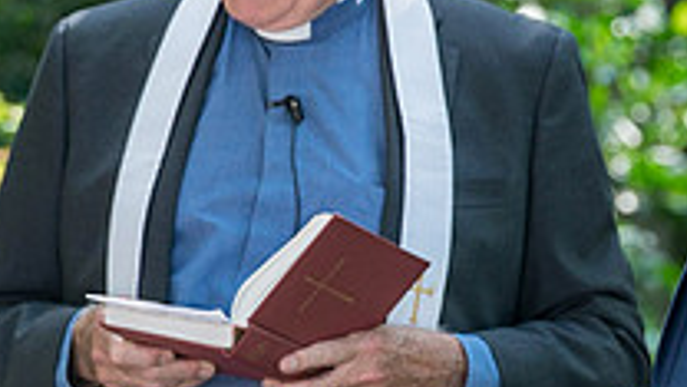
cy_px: 320
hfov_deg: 3.3
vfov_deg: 1.9
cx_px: 115
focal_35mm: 646
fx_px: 11768
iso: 200
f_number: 4.5
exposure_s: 1/200
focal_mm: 200
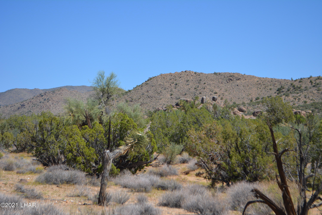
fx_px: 738
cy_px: 108
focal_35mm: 82
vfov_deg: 16.6
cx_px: 161
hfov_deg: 24.6
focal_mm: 55
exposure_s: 1/1600
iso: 400
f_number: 6.3
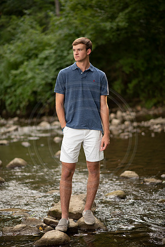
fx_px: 584
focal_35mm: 85
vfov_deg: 23.9
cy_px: 124
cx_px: 82
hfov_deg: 16.1
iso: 125
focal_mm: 85
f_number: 1.8
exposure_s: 1/250
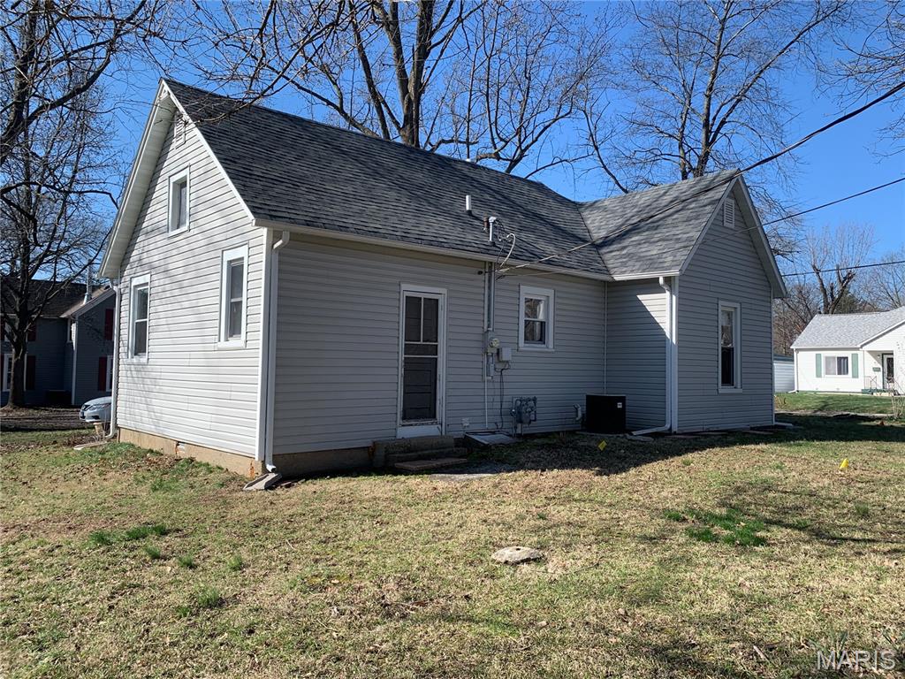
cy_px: 340
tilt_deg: +3.7
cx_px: 452
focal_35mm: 26
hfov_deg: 67.3
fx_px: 680
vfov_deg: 53.1
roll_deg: -0.4
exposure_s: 1/1368
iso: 25
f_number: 1.8
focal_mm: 4.25
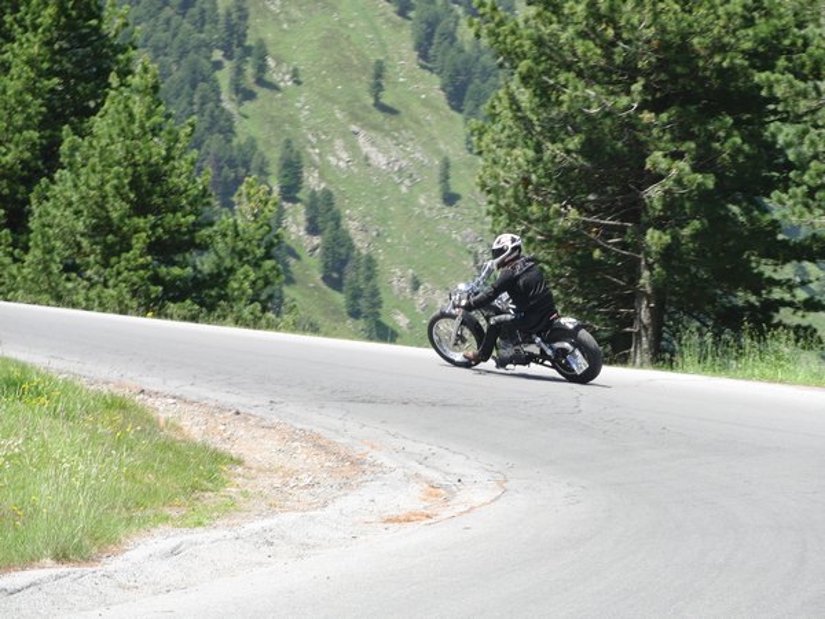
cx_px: 412
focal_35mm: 134
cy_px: 310
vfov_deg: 11.1
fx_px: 3194
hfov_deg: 14.7
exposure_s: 1/320
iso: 100
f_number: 4.3
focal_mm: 23.28
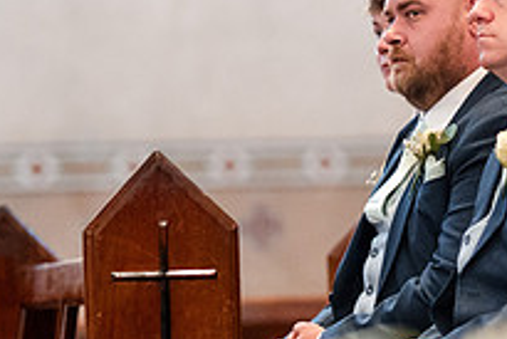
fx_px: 5059
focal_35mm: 359
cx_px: 485
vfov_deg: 3.8
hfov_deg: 5.7
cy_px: 137
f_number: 1.4
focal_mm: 85
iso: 3200
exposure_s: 1/500
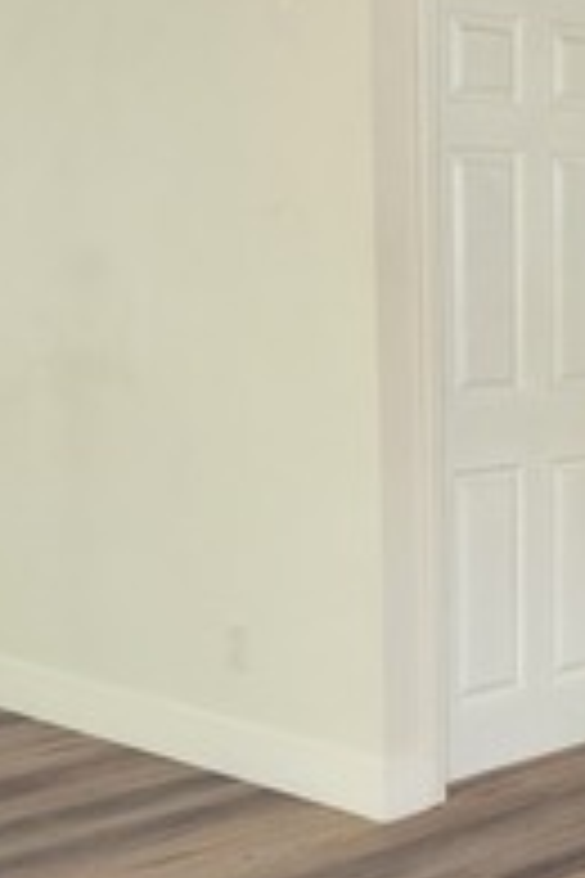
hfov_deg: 15.8
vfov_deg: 24.5
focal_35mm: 82
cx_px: 767
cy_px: 635
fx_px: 1999
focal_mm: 6.4
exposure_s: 1/180
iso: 100
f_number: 1.8
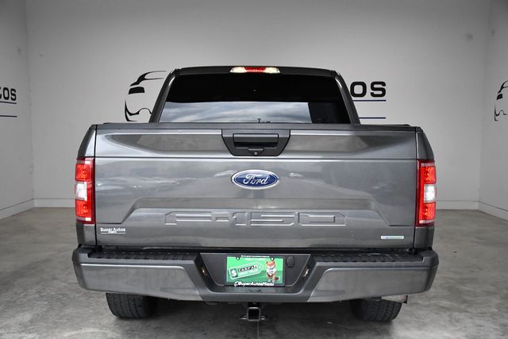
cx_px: 254
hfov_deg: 53.1
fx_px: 508
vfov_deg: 36.9
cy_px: 170
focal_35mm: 36
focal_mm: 24
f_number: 3.8
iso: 2500
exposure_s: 1/3200
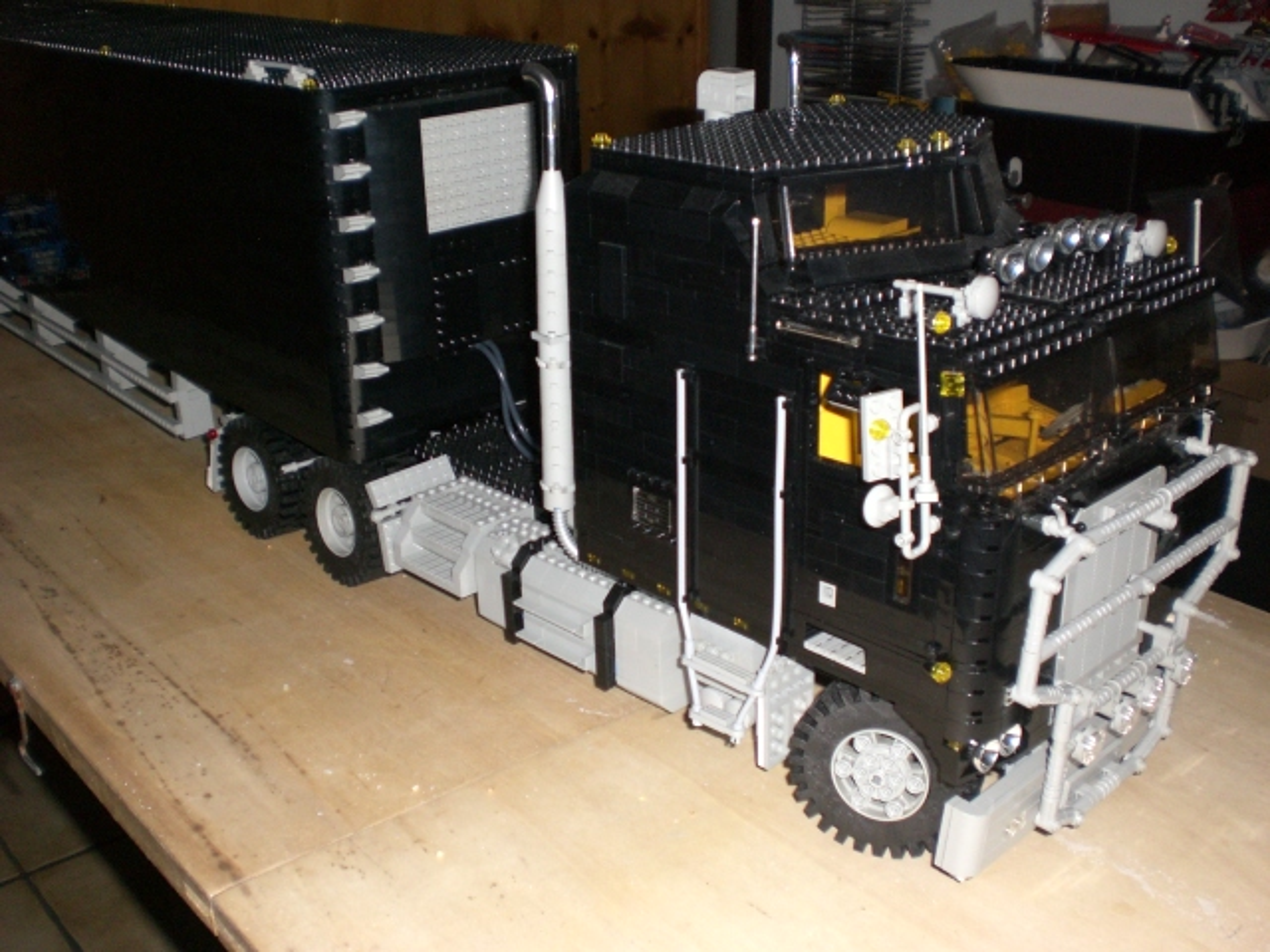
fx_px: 1394
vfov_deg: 37.7
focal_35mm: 38
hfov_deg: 49.0
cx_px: 635
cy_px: 476
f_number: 3.1
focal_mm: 6.3
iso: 200
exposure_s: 1/60
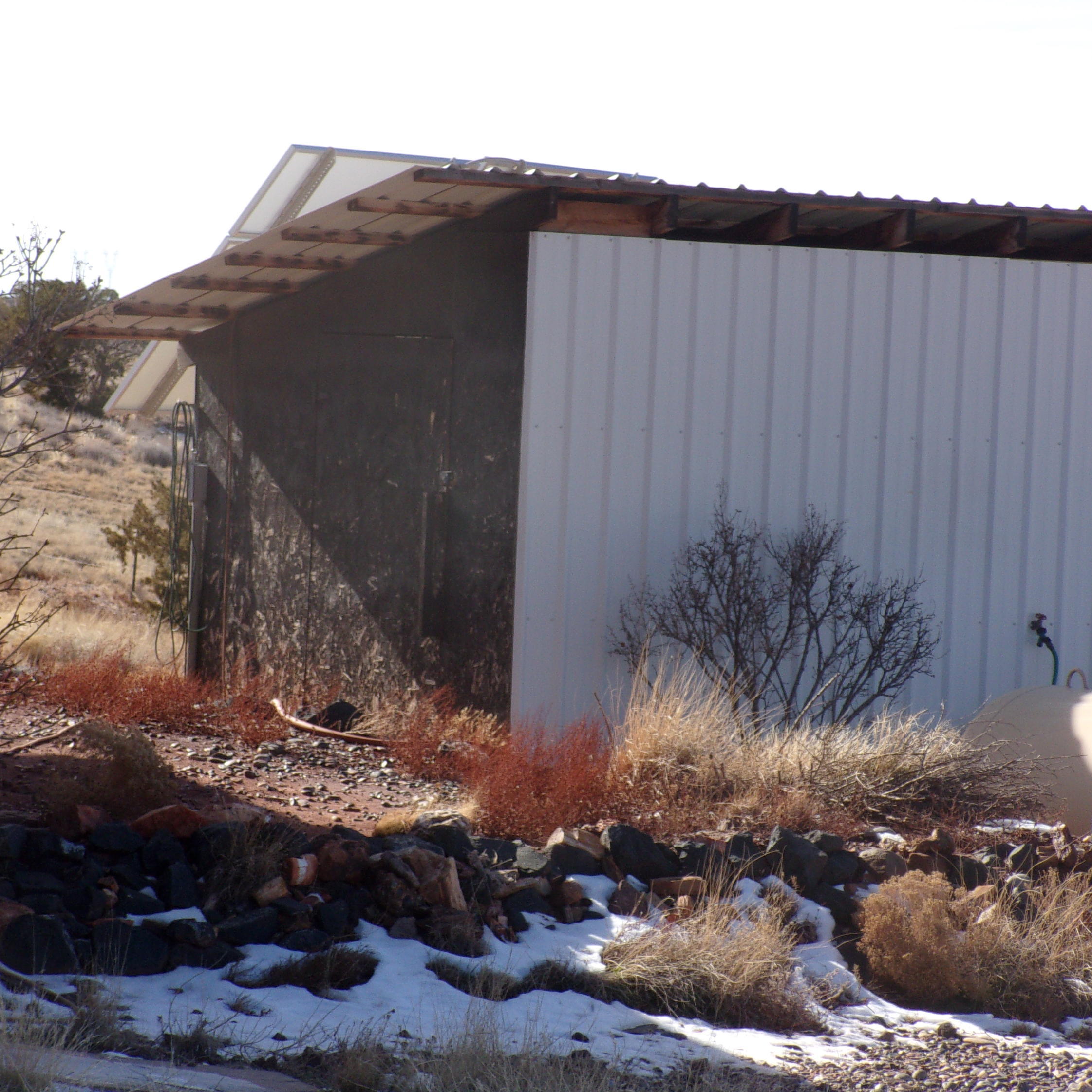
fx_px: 4854
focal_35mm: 136
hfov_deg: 12.8
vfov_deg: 12.8
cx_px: 527
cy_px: 546
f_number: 6.2
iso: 80
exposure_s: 1/300
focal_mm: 20.6
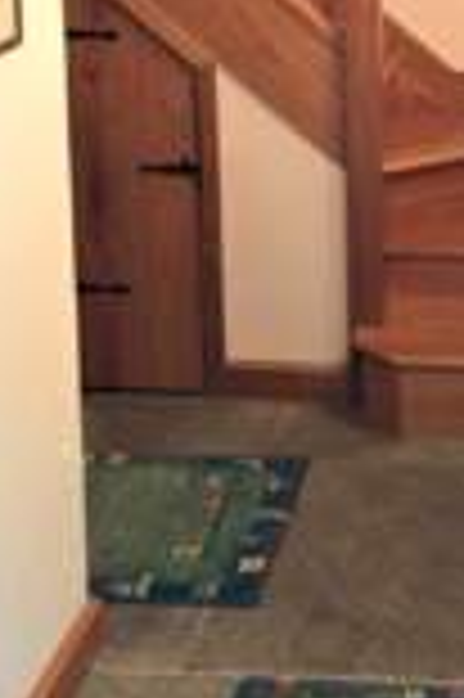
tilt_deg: -8.5
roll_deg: +1.0
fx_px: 1511
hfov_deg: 17.3
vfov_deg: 25.2
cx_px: 374
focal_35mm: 78
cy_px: 63
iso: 250
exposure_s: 1/25
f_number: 2.2
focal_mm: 4.15
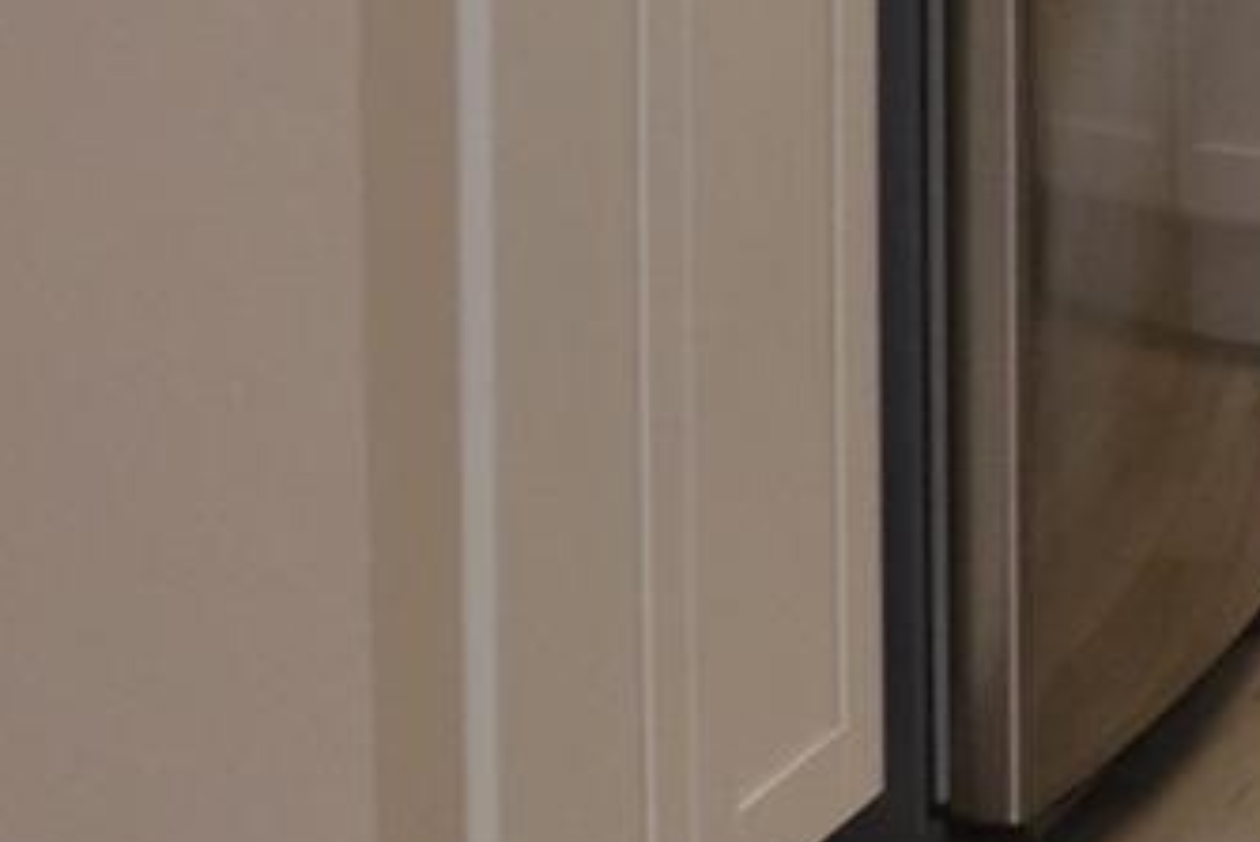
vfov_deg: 7.2
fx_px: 6442
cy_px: -757
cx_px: 3184
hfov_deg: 9.7
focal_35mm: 184
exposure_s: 1/100
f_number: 4
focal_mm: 20
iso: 400
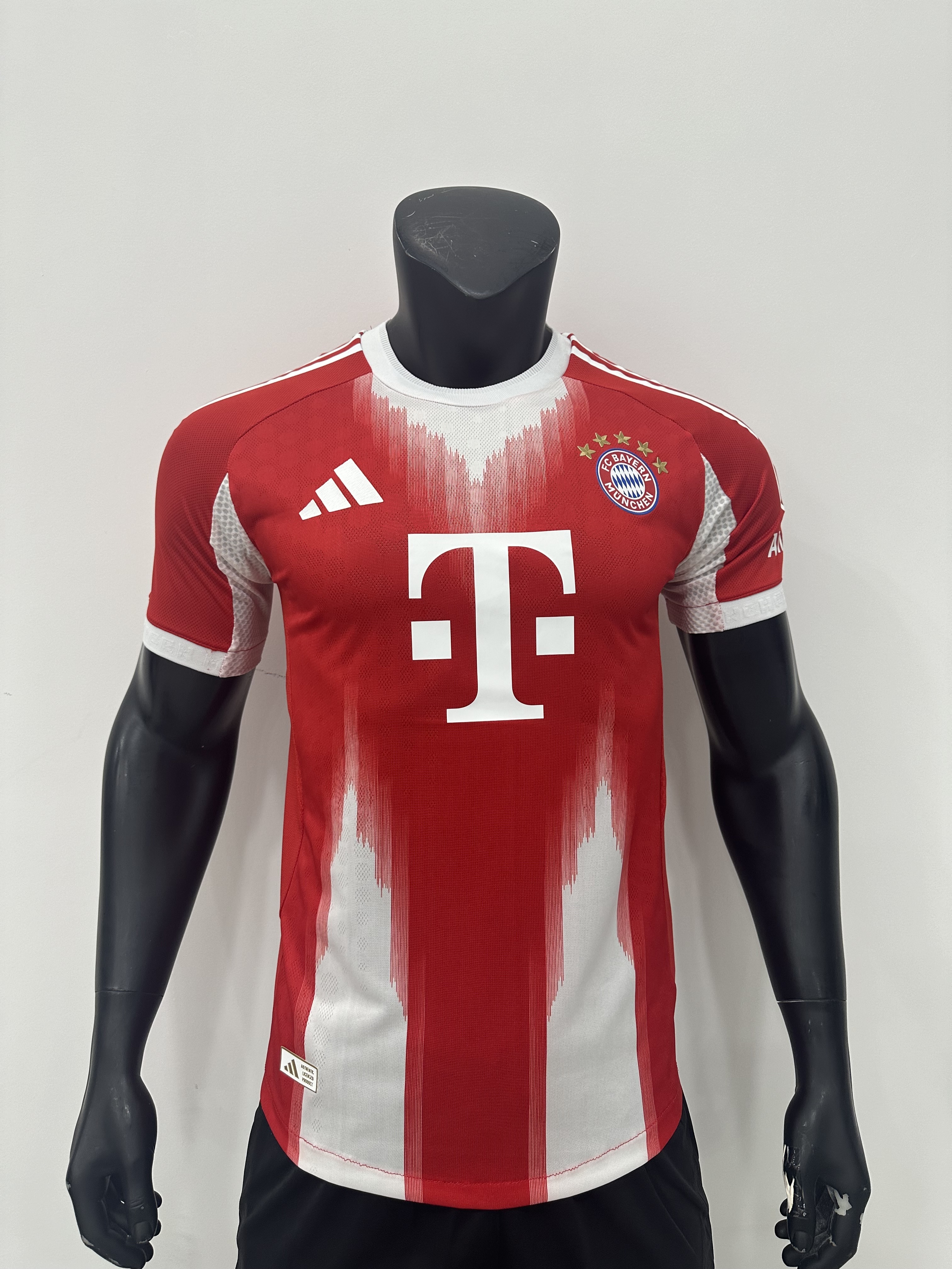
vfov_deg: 71.6
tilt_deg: -7.6
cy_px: 634
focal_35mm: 24
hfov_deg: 56.8
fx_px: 880
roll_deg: -0.4
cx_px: 476
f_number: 1.78
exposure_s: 1/100
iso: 125
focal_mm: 6.86
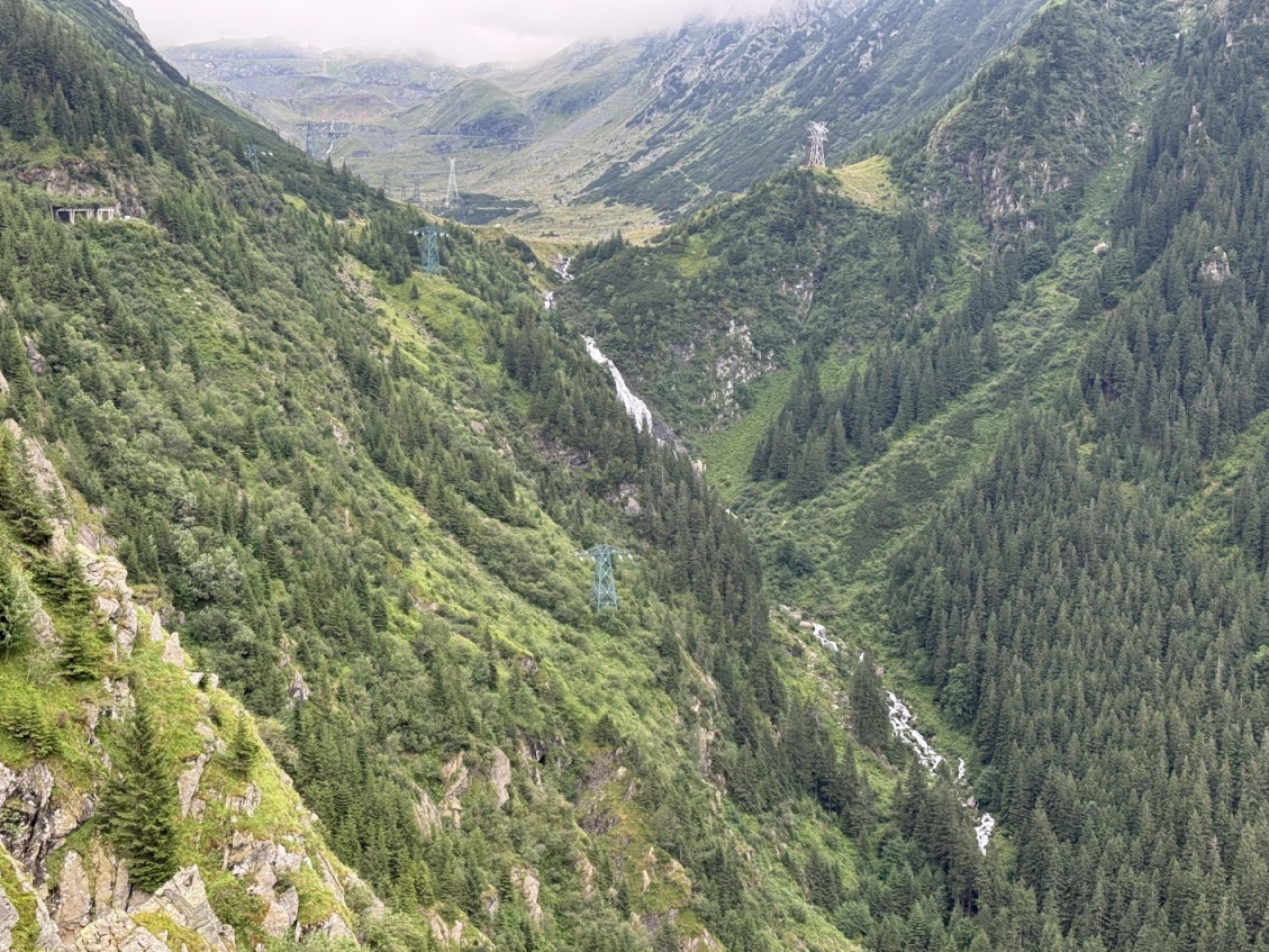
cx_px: 613
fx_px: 1870
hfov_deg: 37.5
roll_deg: +1.1
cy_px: 492
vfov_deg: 28.6
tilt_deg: -4.0
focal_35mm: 51
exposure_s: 1/121
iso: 100
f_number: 1.78
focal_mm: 6.76
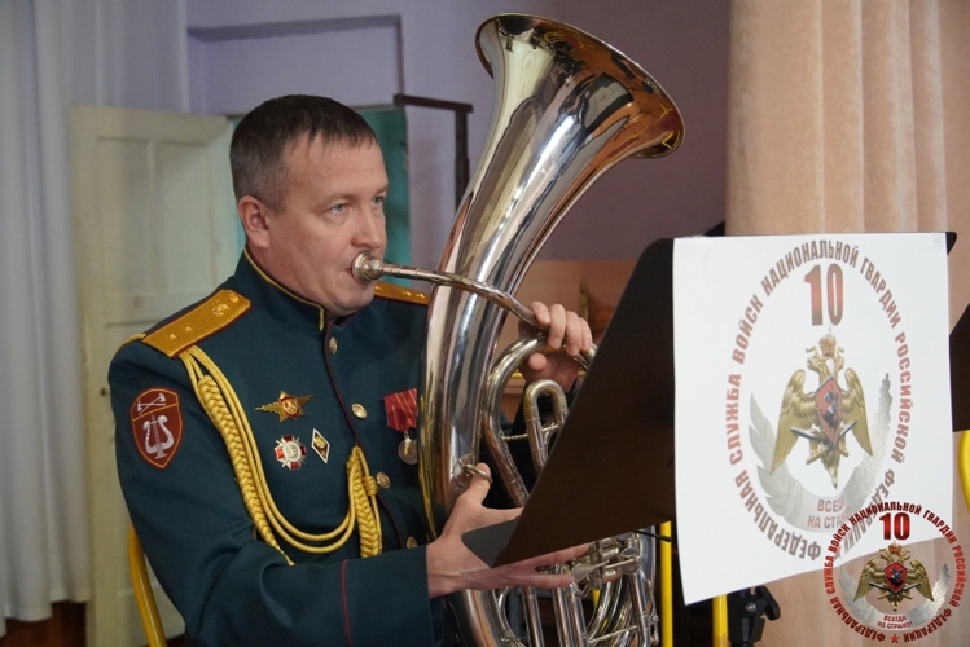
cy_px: 324
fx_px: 1577
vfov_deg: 23.2
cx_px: 485
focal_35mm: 58
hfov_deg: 34.2
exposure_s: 1/160
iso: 5000
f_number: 4.5
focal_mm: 39
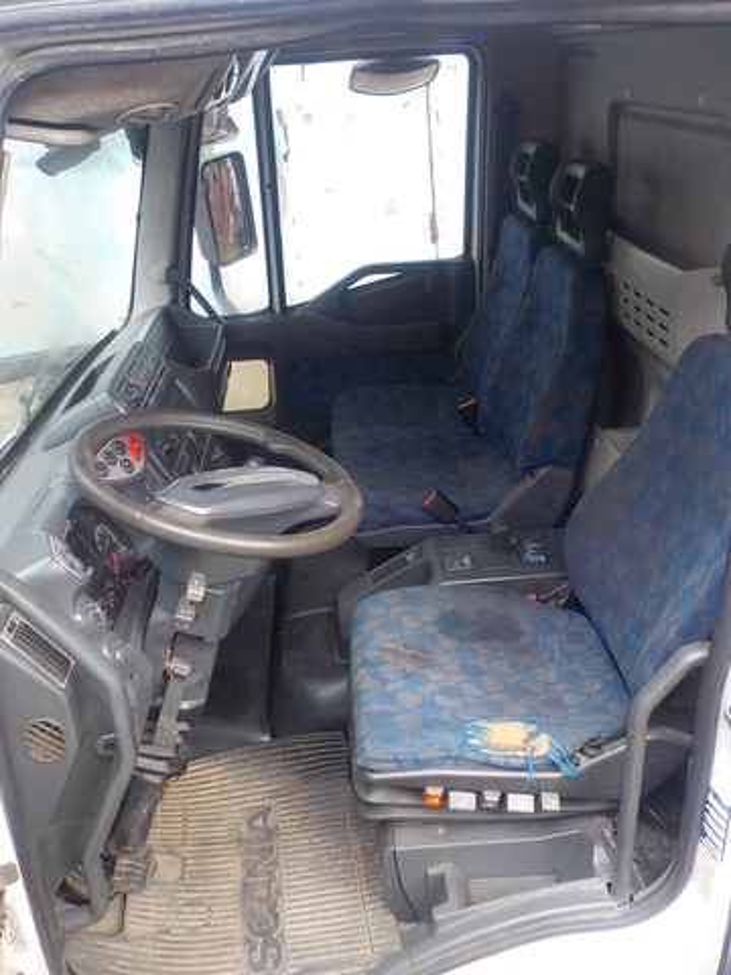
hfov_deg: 46.8
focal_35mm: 30
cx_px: 366
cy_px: 488
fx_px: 845
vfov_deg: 60.0
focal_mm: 4.1
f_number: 3.3
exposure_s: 1/30
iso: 125
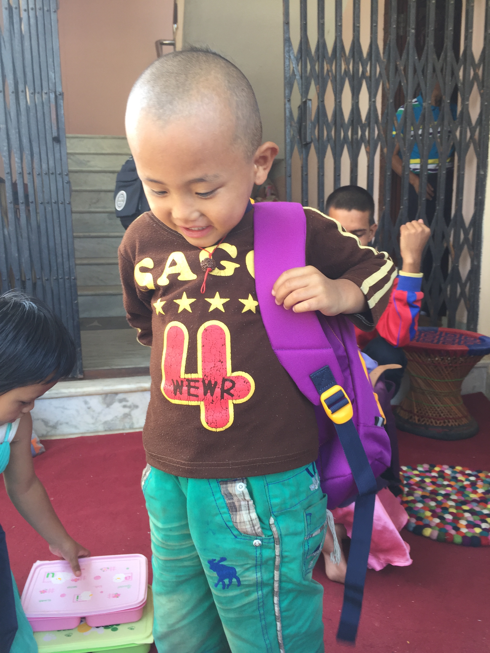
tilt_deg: -8.3
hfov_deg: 48.2
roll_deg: +0.4
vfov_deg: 61.7
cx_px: 245
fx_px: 547
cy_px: 326
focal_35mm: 29
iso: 32
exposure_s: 1/50
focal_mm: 4.15
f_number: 2.2
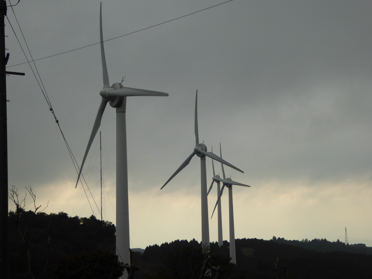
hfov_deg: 28.2
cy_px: 140
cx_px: 186
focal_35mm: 69
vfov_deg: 21.3
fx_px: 742
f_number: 4.4
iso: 100
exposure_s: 1/250
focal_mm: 11.7
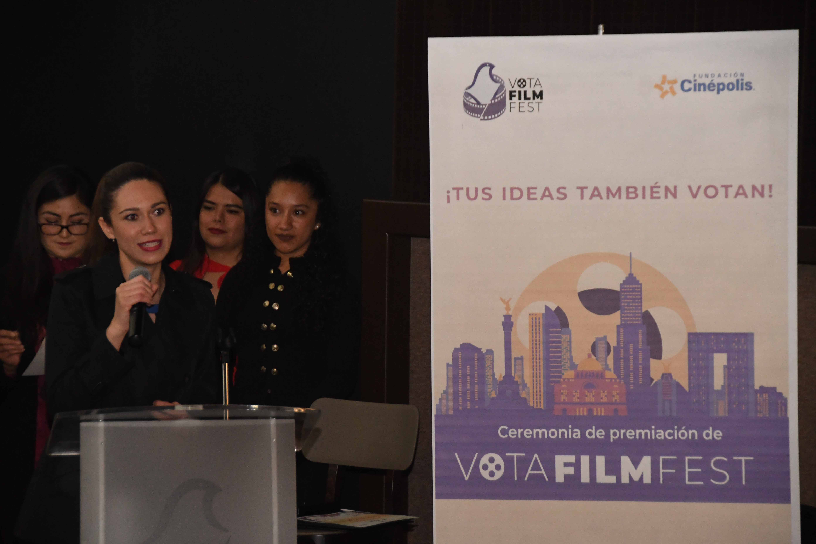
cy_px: 272
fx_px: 3570
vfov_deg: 8.7
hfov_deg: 13.0
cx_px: 408
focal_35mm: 158
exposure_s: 1/80
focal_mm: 105
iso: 5000
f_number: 5.3
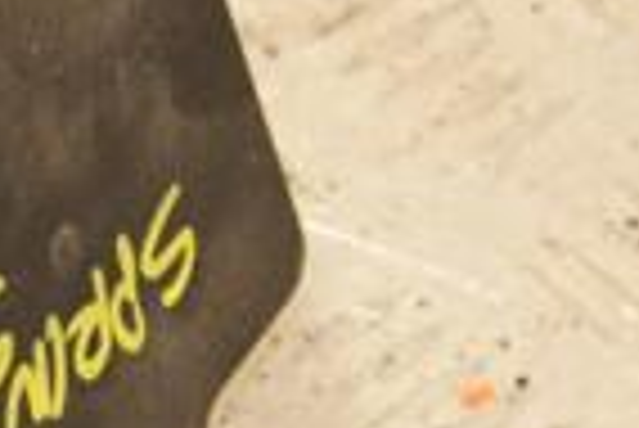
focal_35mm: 329
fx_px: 5846
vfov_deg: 4.2
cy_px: 162
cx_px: -459
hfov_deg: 6.1
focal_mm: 52
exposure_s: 1/200
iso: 800
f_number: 7.1
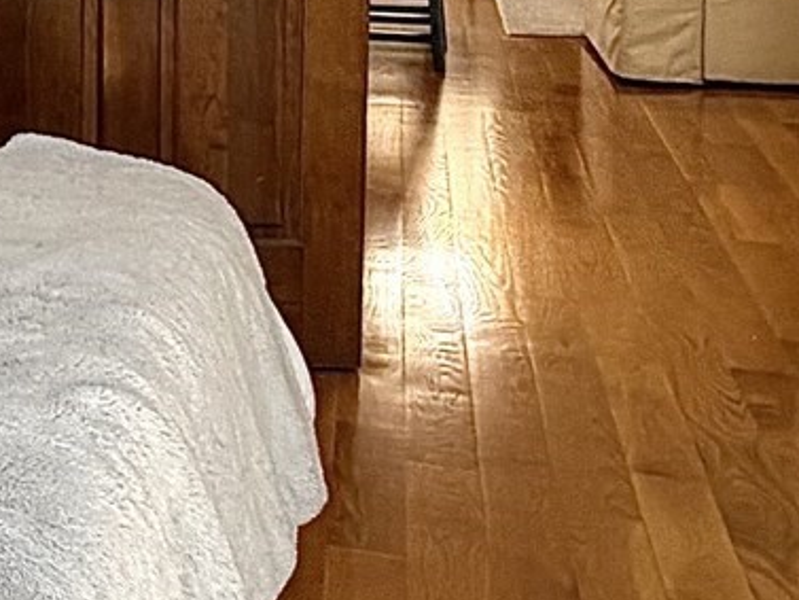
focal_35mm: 76
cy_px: -32
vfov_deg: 18.8
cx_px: -490
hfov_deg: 20.7
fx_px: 1755
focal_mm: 2.22
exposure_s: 1/120
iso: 125
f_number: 2.2
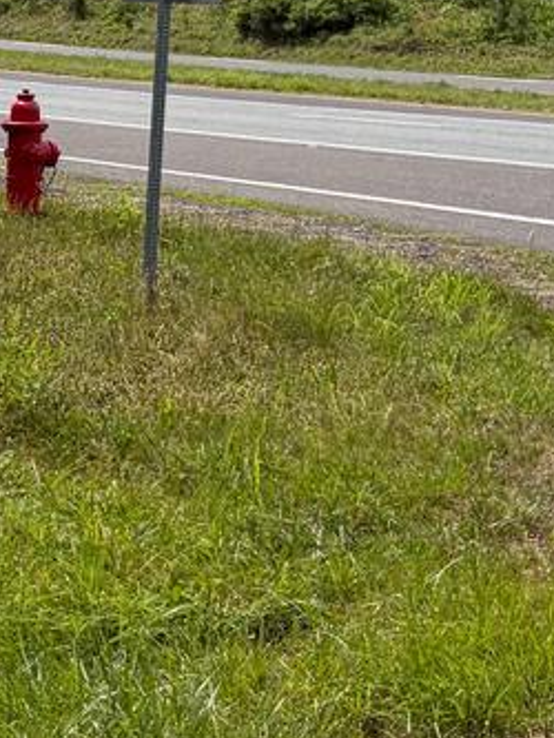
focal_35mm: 120
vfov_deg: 16.4
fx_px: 2559
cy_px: 215
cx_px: -73
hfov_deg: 12.1
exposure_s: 1/3623
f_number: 1.6
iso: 50
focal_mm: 5.96
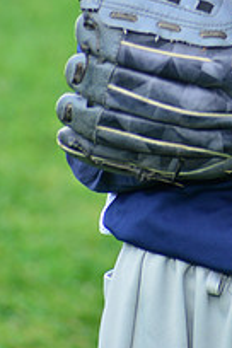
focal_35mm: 525
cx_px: 274
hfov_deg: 2.6
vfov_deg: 3.9
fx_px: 5075
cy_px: -125
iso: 320
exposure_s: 1/200
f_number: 5.6
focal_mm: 185
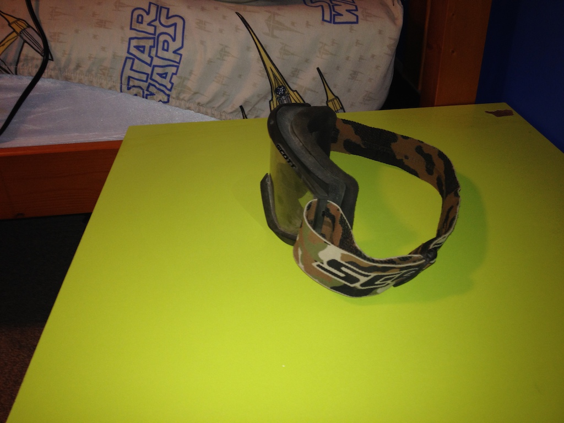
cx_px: 282
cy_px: 212
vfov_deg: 40.7
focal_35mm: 35
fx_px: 570
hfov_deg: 52.6
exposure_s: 1/20
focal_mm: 4.28
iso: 50
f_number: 2.4
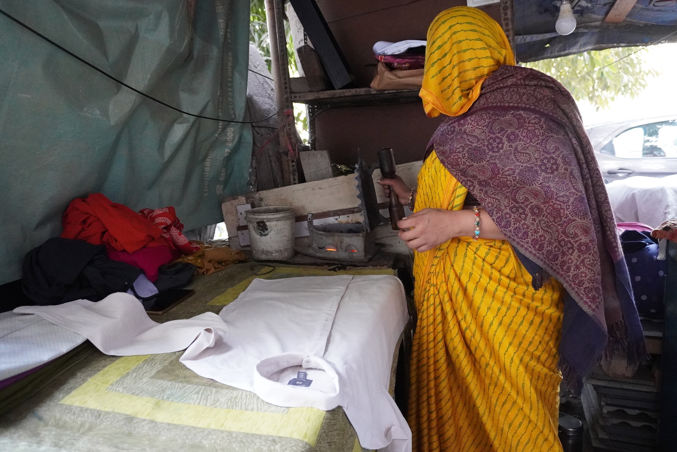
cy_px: 226
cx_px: 338
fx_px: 451
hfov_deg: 73.7
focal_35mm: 24
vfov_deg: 53.1
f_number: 3.5
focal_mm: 16
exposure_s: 1/160
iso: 6400
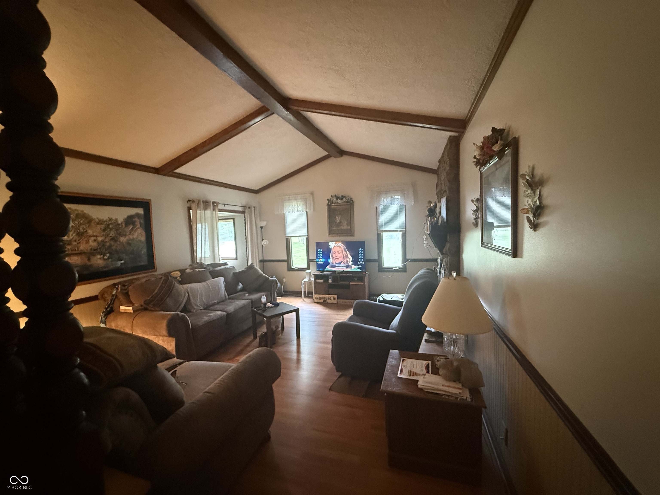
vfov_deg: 85.7
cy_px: 248
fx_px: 267
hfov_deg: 102.1
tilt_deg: -3.5
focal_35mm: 14
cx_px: 330
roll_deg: +1.7
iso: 1000
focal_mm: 2.22
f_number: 2.2
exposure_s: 1/60
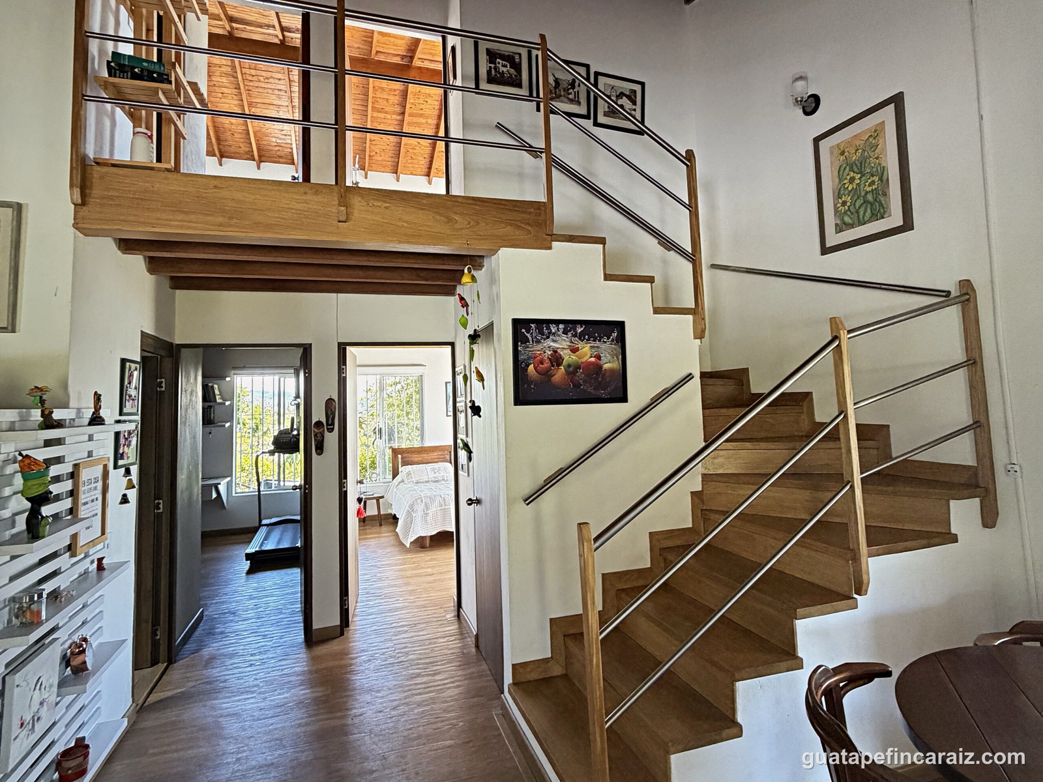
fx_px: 422
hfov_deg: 102.1
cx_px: 522
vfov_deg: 85.7
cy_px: 391
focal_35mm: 14
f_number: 2.2
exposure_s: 1/75
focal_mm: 2.22
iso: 320
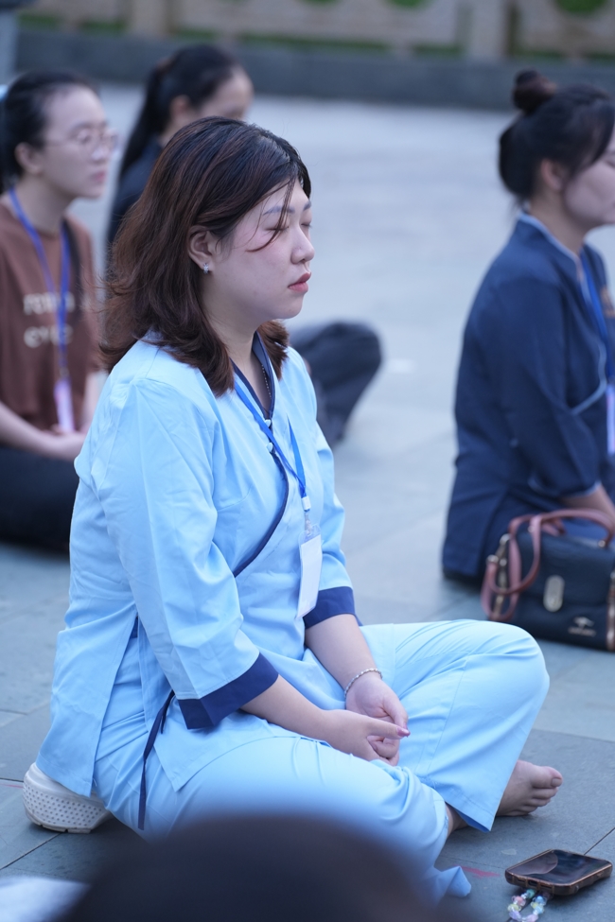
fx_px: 2895
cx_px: 308
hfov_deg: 12.1
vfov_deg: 18.1
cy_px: 461
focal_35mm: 113
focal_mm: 113
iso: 1250
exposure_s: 1/125
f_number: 3.2
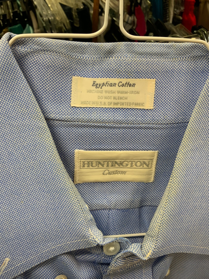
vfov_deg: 61.7
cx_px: 104
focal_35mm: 29
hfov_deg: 48.2
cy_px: 140
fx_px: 233
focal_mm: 3
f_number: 1.8
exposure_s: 1/60
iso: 80
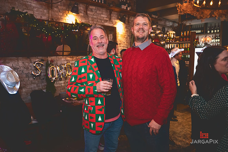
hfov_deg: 67.9
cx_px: 114
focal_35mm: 27
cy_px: 76
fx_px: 169
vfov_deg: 48.4
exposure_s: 1/100
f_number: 2.8
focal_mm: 26.5
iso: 3200
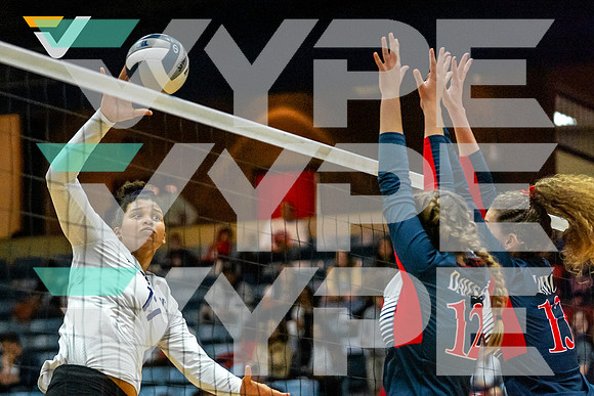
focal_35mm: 180
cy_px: 279
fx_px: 2964
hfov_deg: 11.4
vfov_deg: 7.6
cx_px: 121
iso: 2000
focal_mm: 99
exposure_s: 1/1600
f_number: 2.8
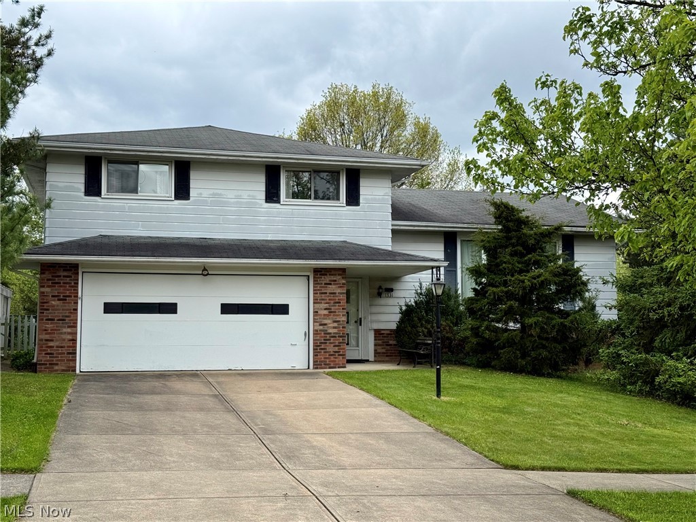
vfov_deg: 30.3
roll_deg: +0.5
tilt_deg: +5.1
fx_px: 965
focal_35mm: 48
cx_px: 348
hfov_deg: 39.7
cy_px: 261
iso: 64
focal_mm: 6.76
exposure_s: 1/1285
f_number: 1.78
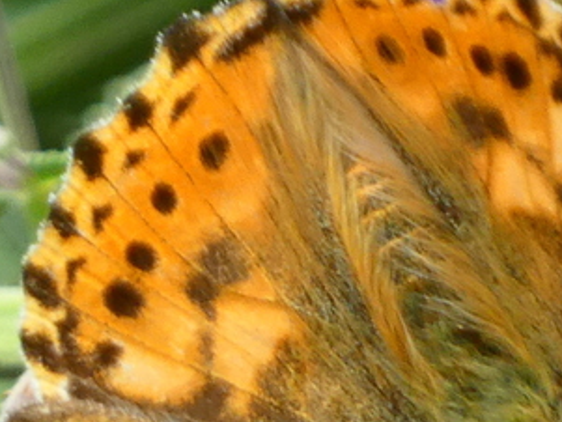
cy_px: 387
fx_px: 32987
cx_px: 408
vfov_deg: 0.7
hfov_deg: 1.0
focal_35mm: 2031
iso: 160
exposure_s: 1/100
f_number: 5.6
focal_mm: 128.4
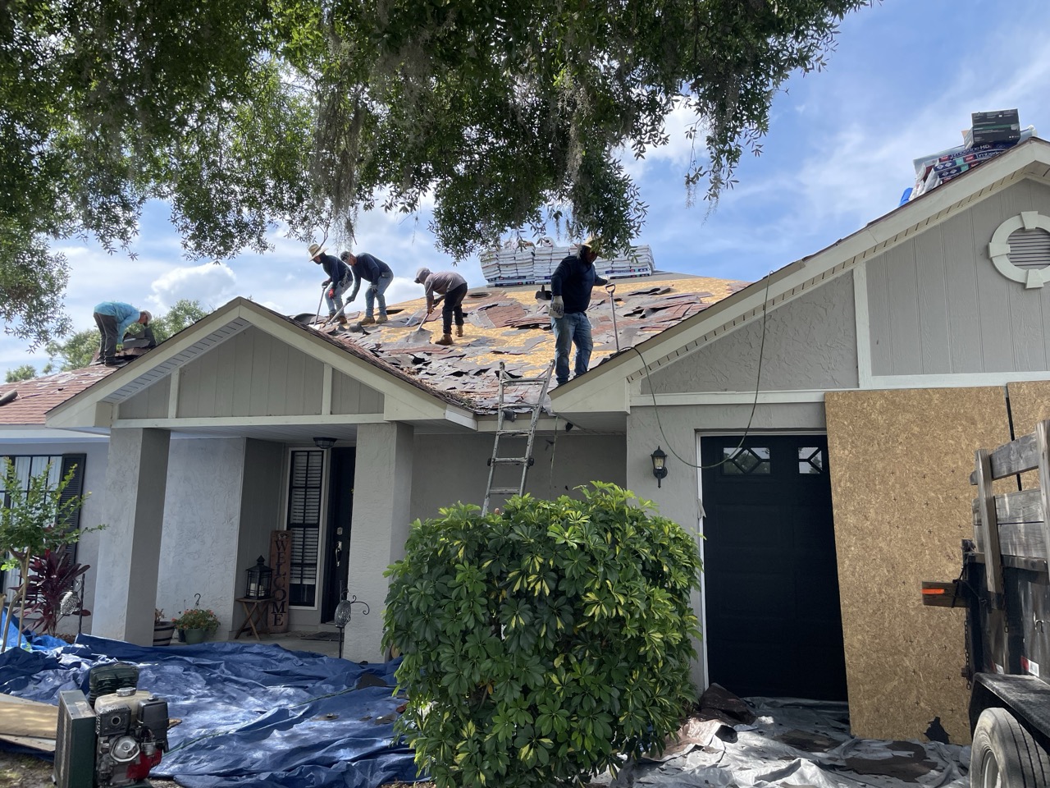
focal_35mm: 26
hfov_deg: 67.3
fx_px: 789
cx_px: 525
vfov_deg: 53.1
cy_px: 394
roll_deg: +0.1
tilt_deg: +9.9
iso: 32
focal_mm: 4.2
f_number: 1.6
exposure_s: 1/1233
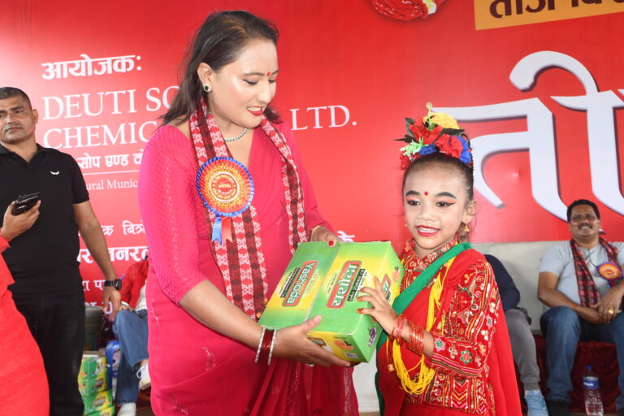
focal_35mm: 40
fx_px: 693
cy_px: 208
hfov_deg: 48.5
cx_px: 312
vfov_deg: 33.4
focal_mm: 27
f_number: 4.5
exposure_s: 1/200
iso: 1600
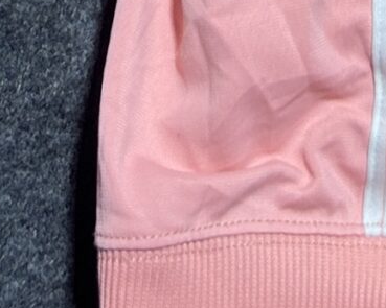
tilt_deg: -51.4
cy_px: -782
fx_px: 2010
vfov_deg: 7.2
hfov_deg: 10.9
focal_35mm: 176
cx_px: 351
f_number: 1.5
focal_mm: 5.7
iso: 50
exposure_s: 1/100
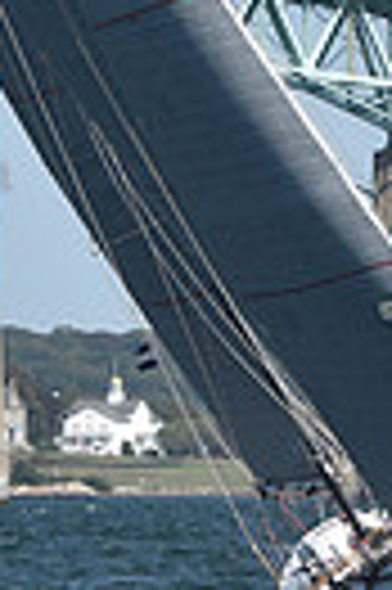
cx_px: 246
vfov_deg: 3.3
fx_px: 10169
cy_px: -54
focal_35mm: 621
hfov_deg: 2.2
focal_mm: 140
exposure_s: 1/1000
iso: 250
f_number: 5
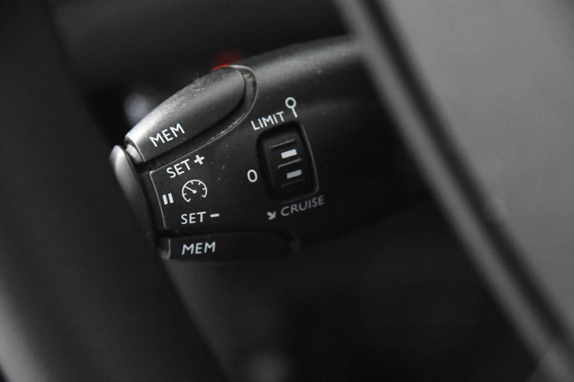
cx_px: 287
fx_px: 1674
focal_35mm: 105
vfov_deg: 13.0
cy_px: 191
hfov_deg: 19.5
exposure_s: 1/50
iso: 12800
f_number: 4
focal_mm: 70
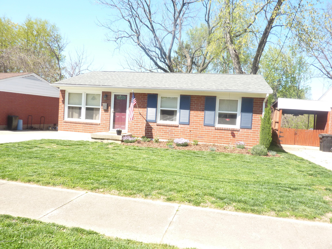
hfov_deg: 69.4
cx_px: 166
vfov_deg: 54.9
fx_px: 240
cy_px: 124
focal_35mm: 25
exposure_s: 1/200
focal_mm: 4.1
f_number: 4
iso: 80
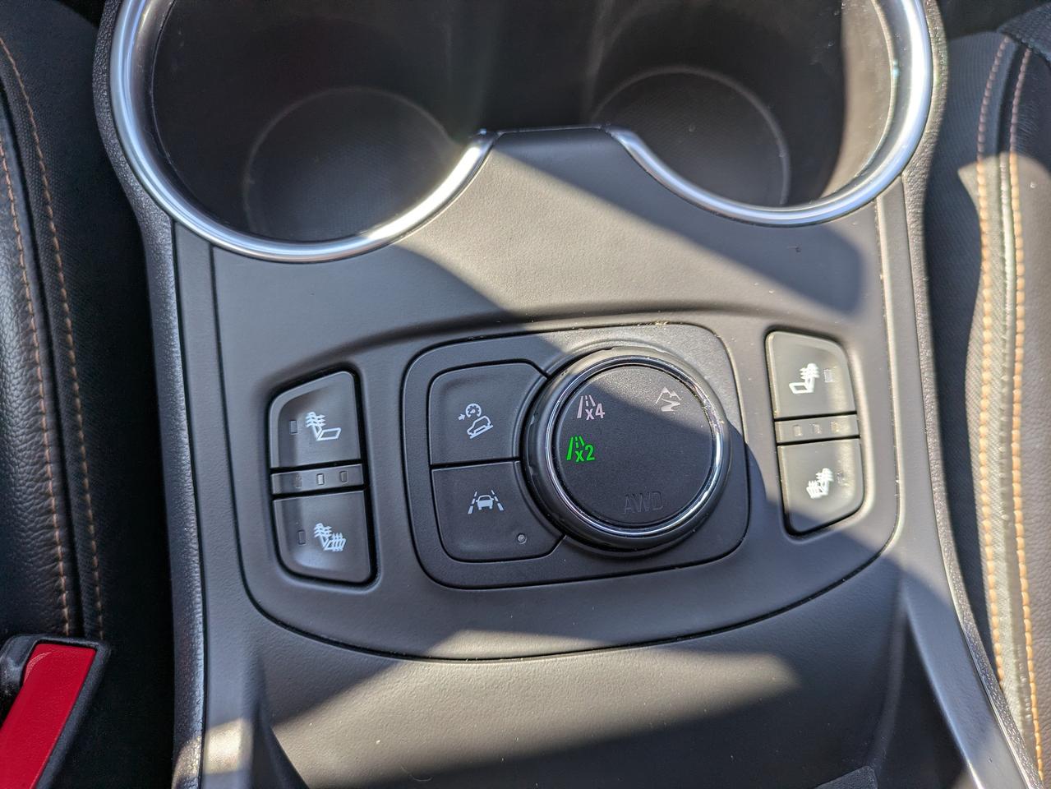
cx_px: 526
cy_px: 394
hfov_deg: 69.4
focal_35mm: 25
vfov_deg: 54.9
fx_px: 759
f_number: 1.89
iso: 41
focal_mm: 5.43
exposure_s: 1/287
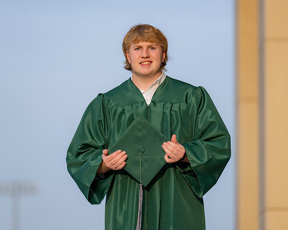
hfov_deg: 7.6
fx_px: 2164
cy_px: 98
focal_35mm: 254
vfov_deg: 6.1
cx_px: 147
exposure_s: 1/640
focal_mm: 188
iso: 100
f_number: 2.8
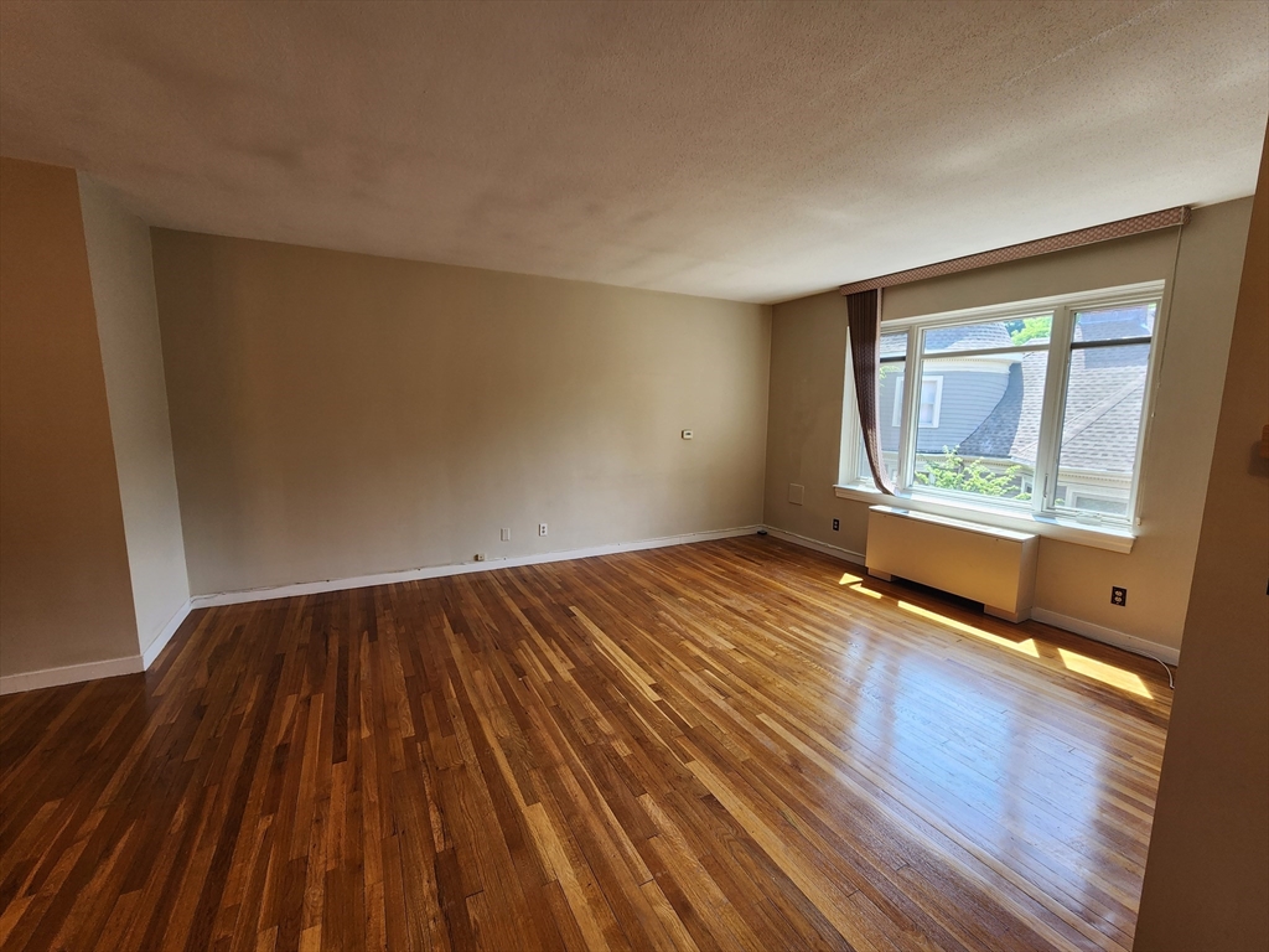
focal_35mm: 13
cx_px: 634
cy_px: 476
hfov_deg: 106.2
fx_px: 477
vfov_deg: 89.9
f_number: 2.2
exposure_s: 1/120
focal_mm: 2.2
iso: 80
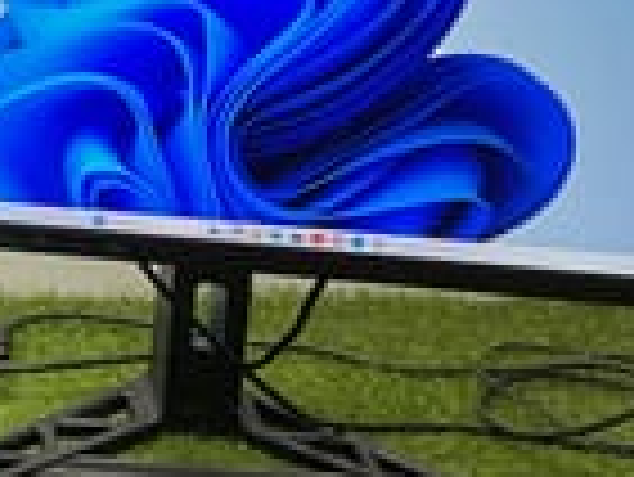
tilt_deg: -15.5
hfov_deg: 17.6
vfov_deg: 14.3
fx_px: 1888
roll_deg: -2.8
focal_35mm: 103
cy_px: 106
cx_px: -234
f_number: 1.8
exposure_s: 1/50
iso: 40
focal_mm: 3
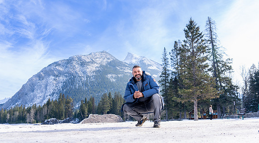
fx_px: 191
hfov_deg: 68.1
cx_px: 143
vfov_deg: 41.0
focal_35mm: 28
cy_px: 84
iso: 50
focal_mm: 24
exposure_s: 1/400
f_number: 3.5
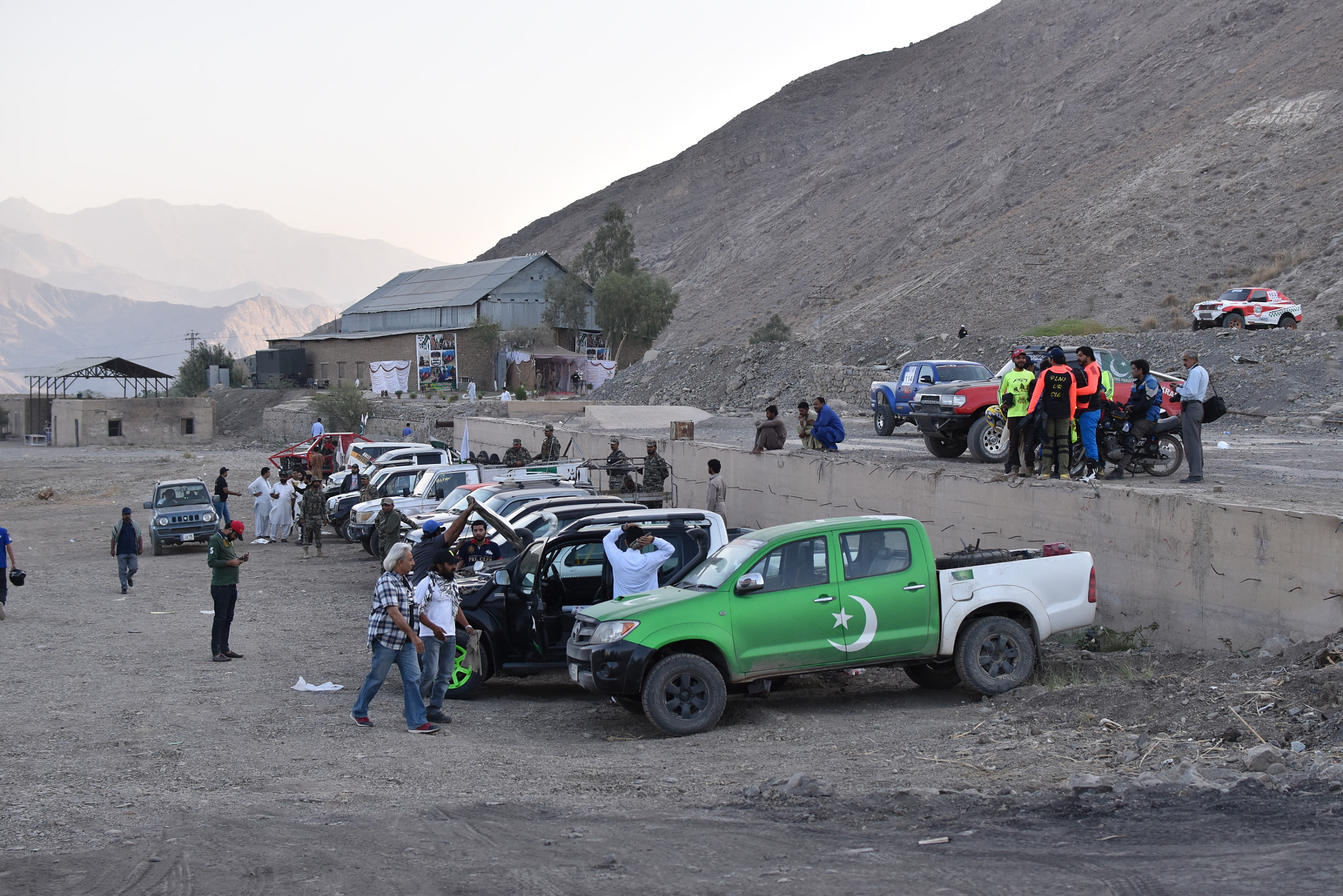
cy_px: 448
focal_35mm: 52
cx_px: 672
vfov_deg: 25.8
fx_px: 1959
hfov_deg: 37.8
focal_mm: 35
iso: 400
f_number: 4
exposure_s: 1/1000
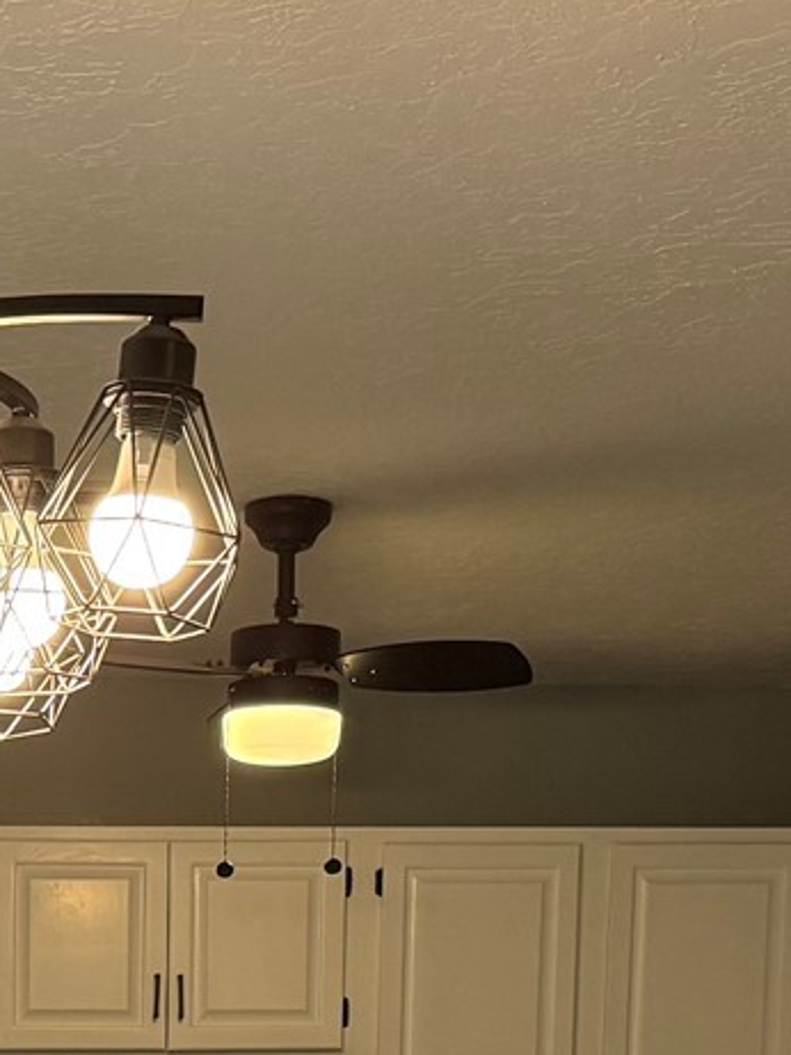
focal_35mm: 100
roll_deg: +0.2
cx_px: -75
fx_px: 3045
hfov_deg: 14.5
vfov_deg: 17.7
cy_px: 1561
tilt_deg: -5.9
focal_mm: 6.76
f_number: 1.78
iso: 250
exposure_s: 1/120
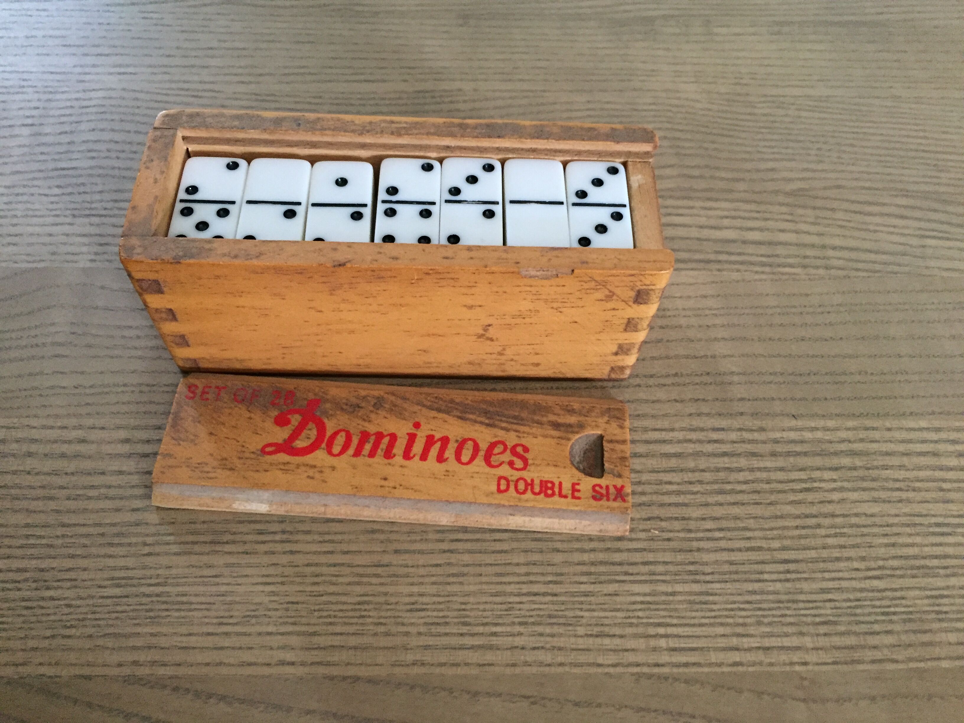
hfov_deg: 61.7
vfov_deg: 48.2
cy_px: 362
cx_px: 482
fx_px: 808
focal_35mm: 29
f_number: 2.2
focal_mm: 4.15
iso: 320
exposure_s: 1/17
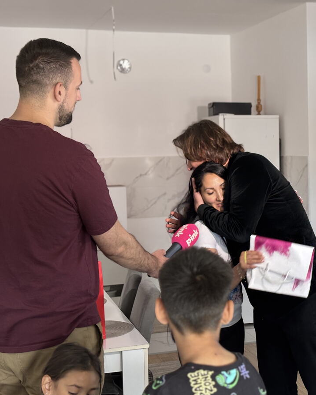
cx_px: 243
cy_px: 198
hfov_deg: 22.2
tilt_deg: -4.0
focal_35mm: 68
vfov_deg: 27.9
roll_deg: +2.0
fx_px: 795
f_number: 1.6
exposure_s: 1/40
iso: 200
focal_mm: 5.96
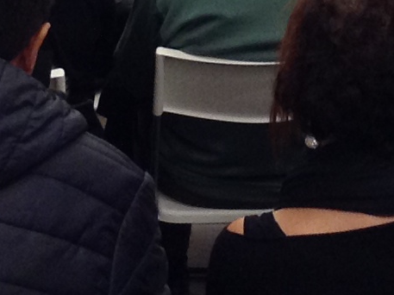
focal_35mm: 187
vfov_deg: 7.6
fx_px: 2127
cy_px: -311
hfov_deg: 10.6
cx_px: 294
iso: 64
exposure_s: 1/24
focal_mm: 3.3
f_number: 2.4
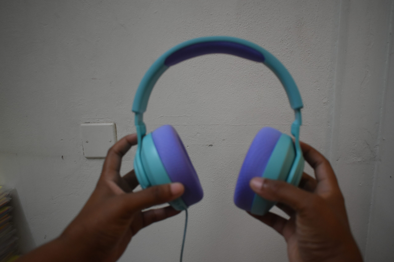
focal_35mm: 30
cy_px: 131
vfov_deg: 43.6
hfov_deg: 61.9
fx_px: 328
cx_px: 197
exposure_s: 1/125
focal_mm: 20
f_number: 3.5
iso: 800
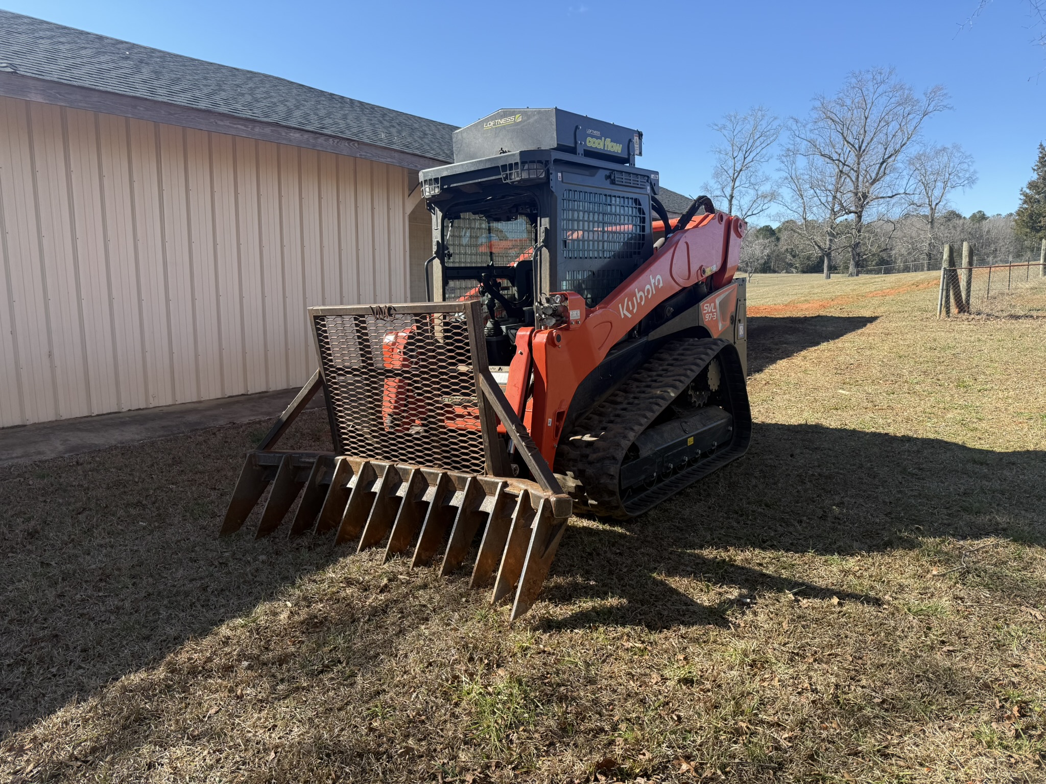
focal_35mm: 24
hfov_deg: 71.6
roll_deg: -1.3
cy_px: 392
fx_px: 725
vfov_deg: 56.8
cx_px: 523
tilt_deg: -6.8
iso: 80
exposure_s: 1/1689
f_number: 1.78
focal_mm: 6.76
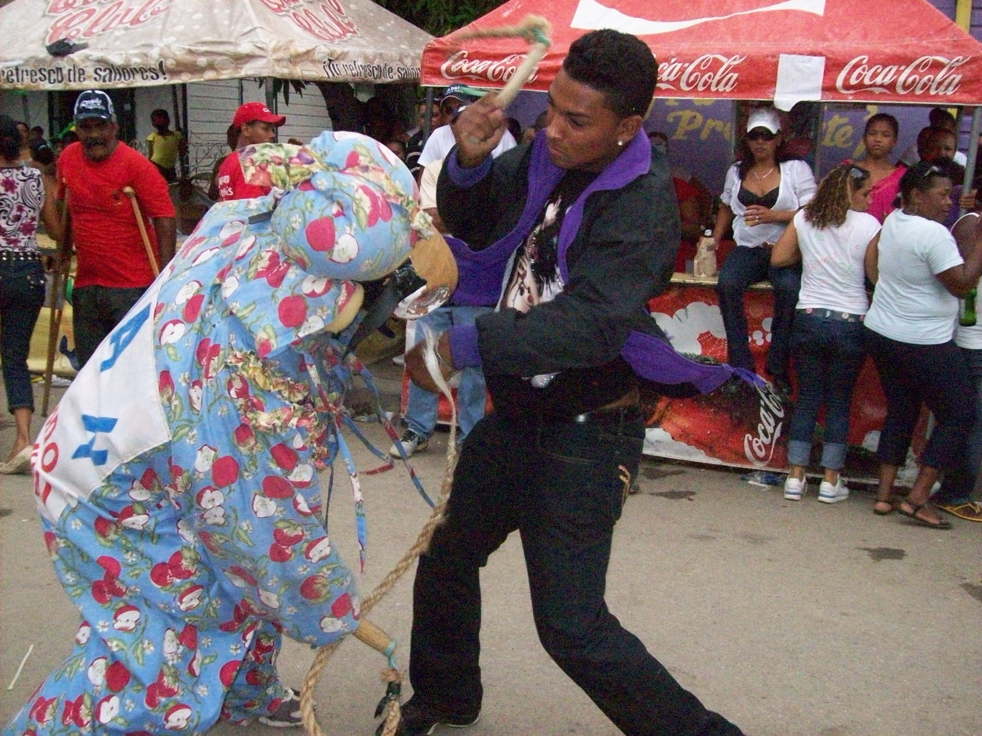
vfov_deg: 39.6
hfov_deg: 51.4
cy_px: 368
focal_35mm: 36
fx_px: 1021
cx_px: 491
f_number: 2.7
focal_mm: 6
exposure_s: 1/512
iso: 800
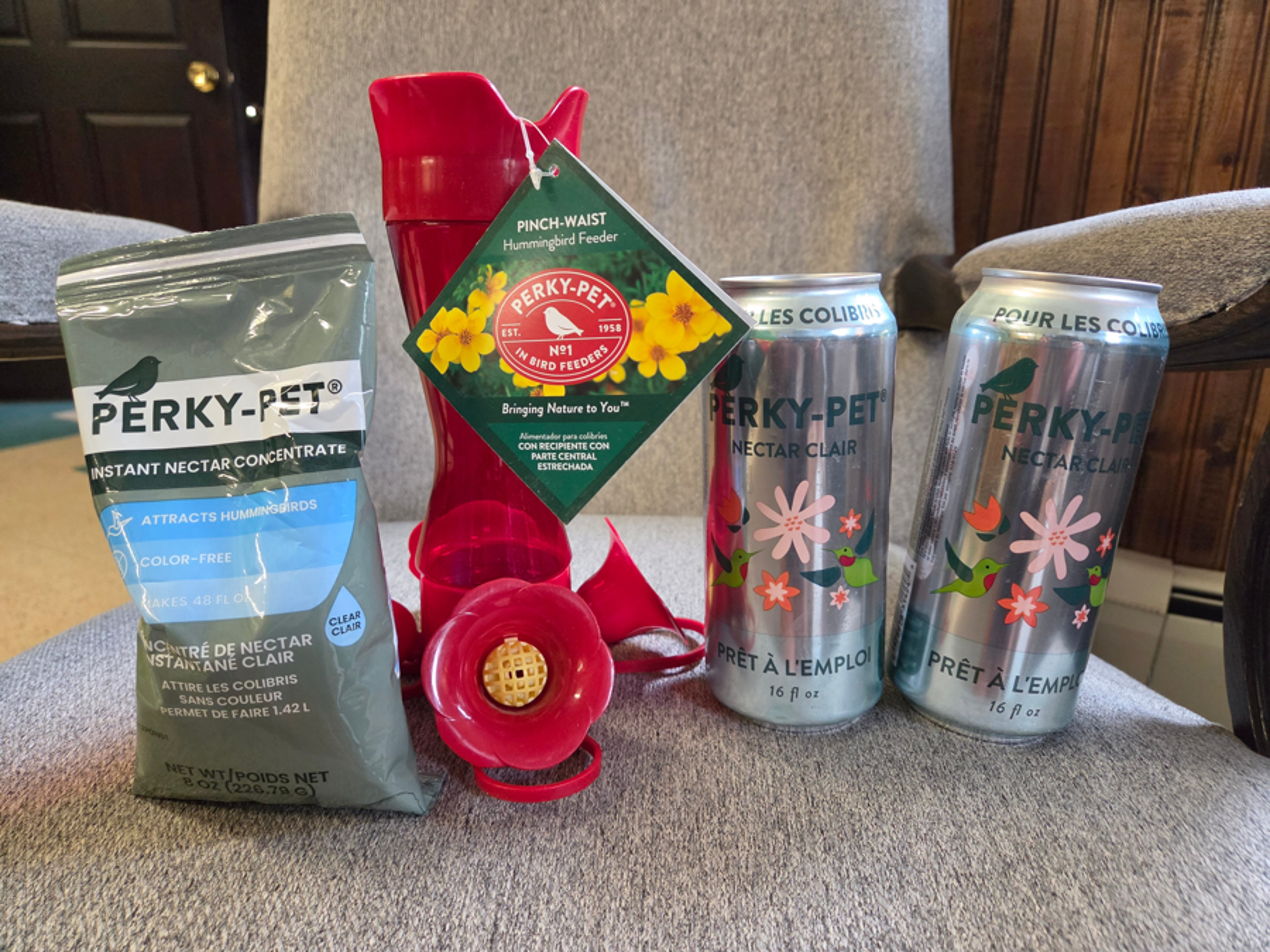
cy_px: 476
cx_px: 635
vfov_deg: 58.9
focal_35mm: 23
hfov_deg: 73.9
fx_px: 844
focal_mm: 5.4
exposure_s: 1/120
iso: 1250
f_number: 1.8
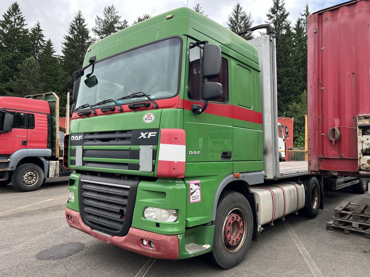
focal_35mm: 26
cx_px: 185
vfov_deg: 53.1
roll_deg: -2.0
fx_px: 278
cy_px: 138
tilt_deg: +3.5
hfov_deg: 67.3
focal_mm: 5.7
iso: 50
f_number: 1.5
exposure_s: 1/493
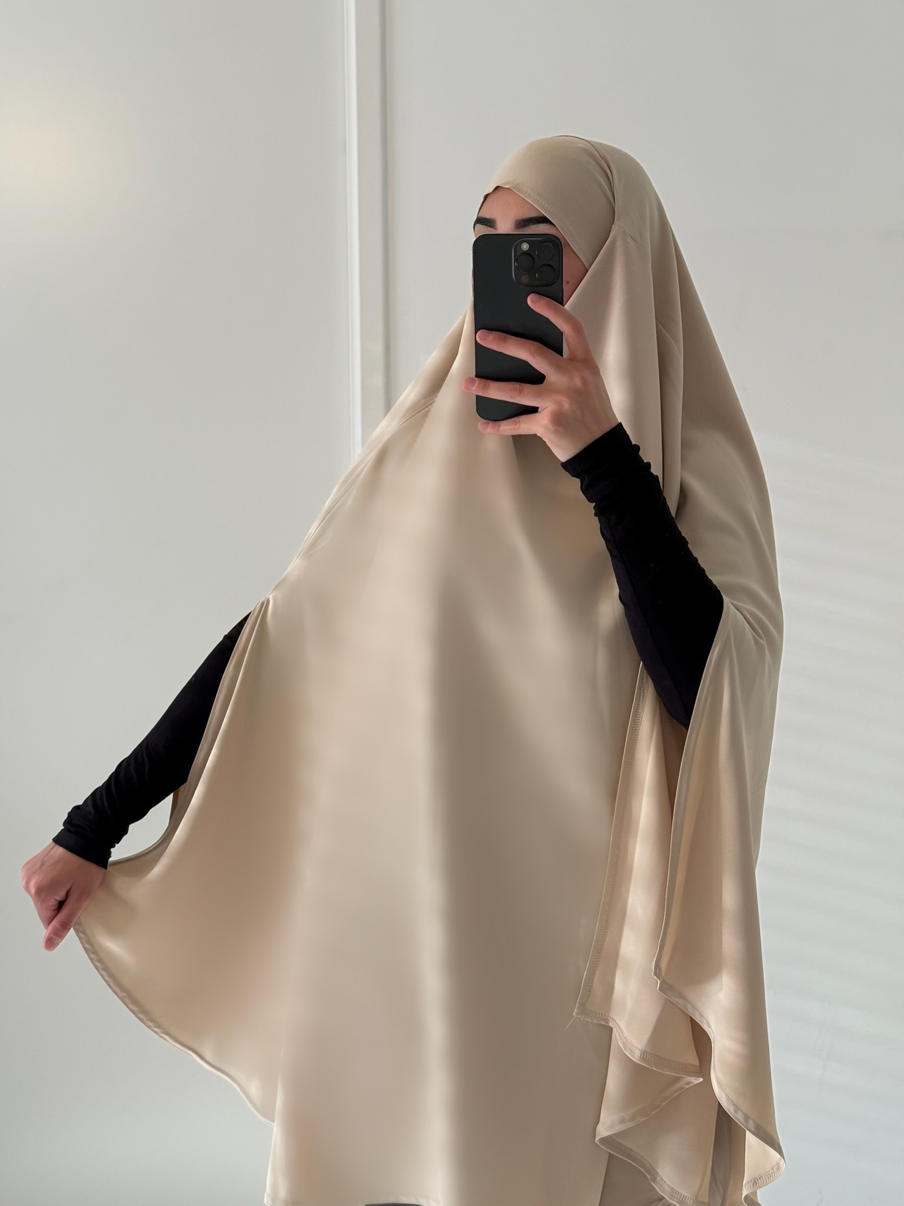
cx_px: 452
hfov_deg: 30.3
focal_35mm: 48
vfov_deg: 39.7
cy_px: 603
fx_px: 1671
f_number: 1.78
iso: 125
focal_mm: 6.76
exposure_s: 1/139
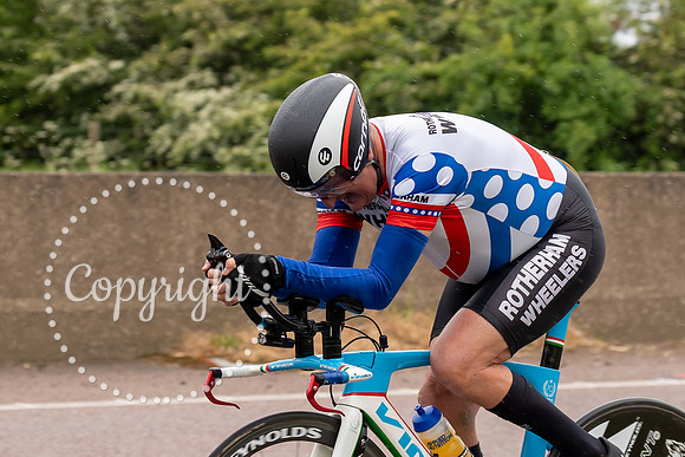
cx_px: 264
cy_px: 249
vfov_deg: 6.8
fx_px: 3859
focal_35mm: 203
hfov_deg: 10.1
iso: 320
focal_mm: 70
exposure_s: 1/1000
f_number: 3.5
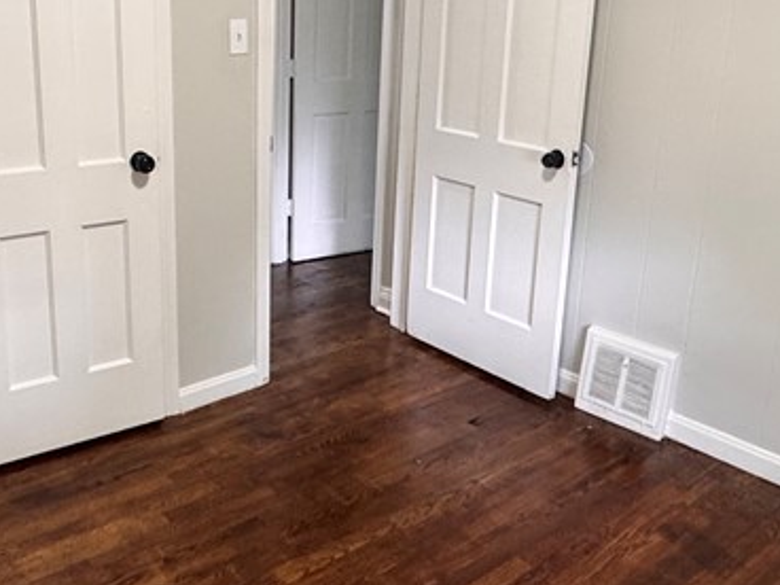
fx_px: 879
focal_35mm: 39
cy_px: 220
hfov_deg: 47.7
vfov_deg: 36.6
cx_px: 331
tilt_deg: -14.5
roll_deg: -1.1
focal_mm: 2.22
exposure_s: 1/99
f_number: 2.2
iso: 250
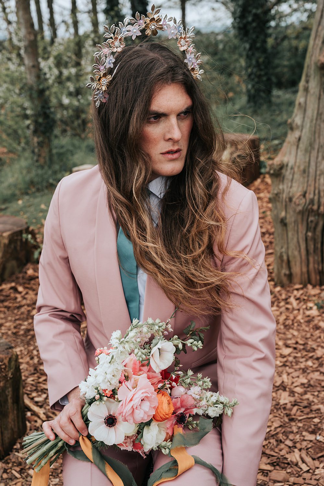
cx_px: 162
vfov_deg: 39.7
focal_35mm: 50
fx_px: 674
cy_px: 243
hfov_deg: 27.0
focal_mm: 49.9
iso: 250
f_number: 5.6
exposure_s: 1/250
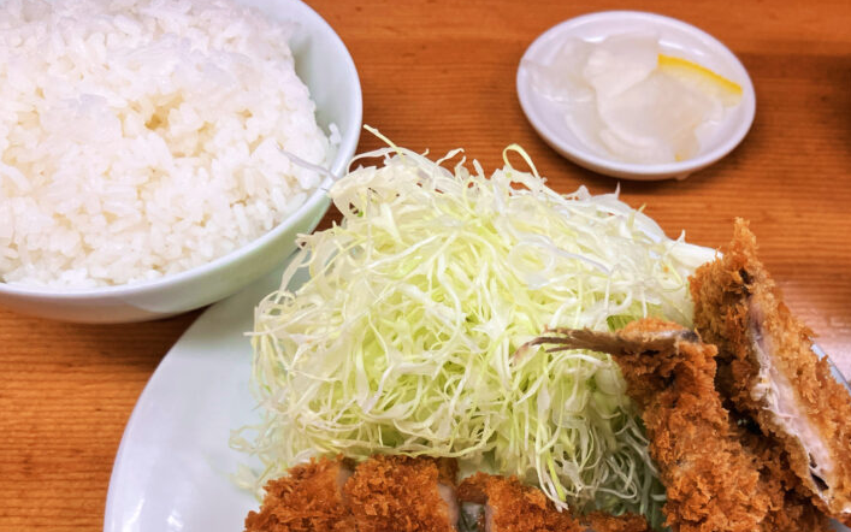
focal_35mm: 43
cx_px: 519
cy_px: 438
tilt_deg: -57.7
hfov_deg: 45.9
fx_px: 997
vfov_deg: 29.1
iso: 80
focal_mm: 3.99
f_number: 1.8
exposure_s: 1/100
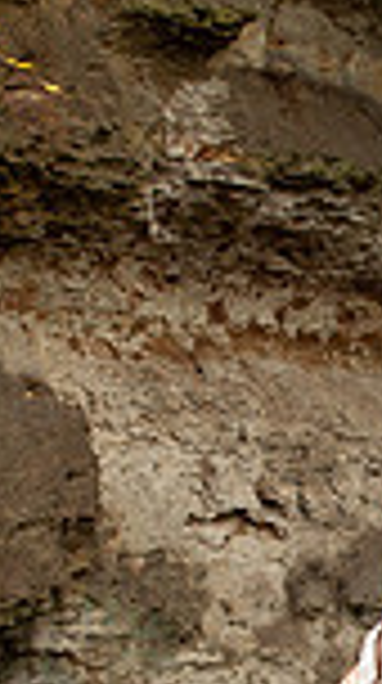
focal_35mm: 104
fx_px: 1881
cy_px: 594
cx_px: 598
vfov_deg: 20.2
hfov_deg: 11.1
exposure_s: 1/160
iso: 400
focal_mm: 26
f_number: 5
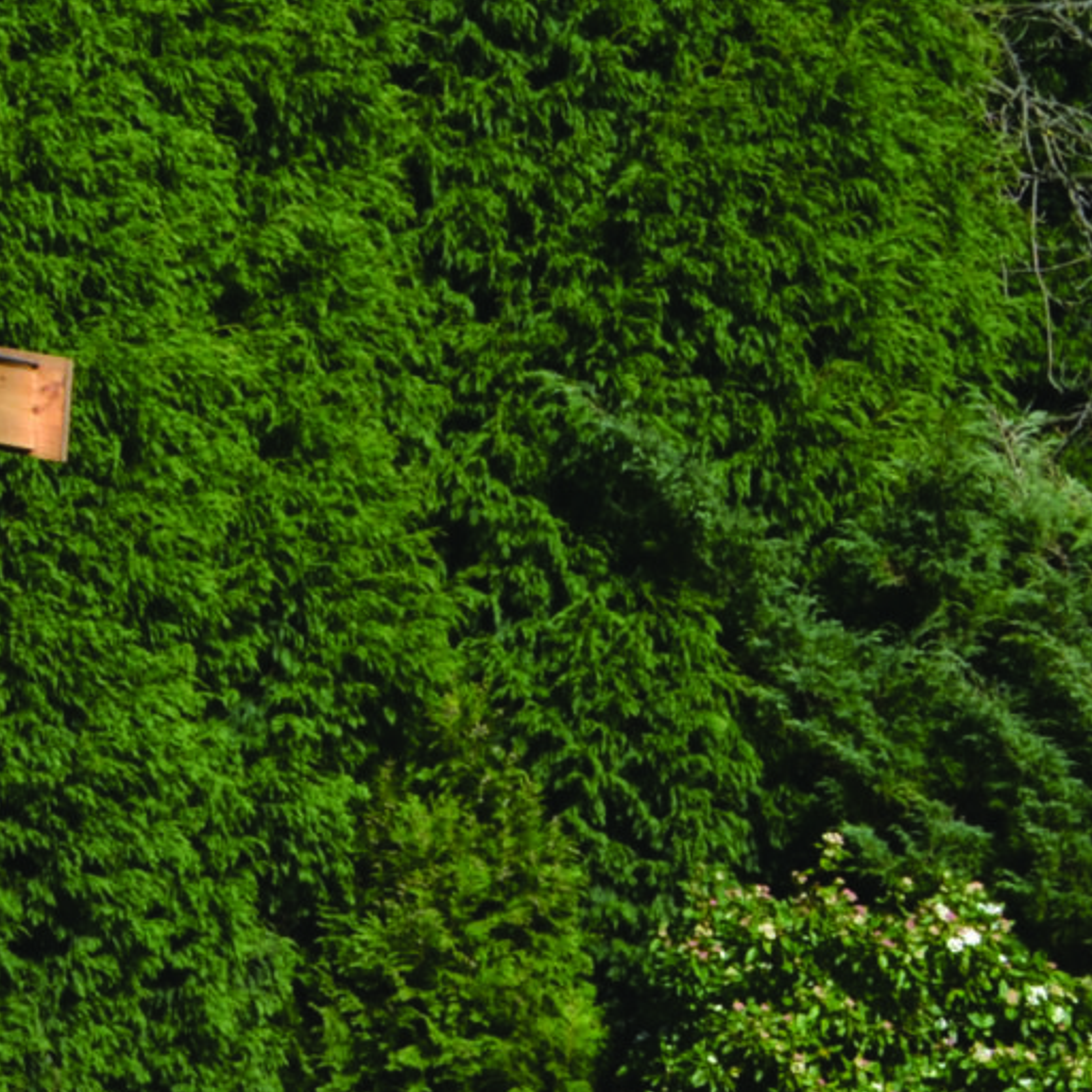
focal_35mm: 132
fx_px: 4711
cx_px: -1060
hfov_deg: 11.9
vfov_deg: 13.2
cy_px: 753
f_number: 8
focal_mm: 26
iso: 100
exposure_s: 1/200
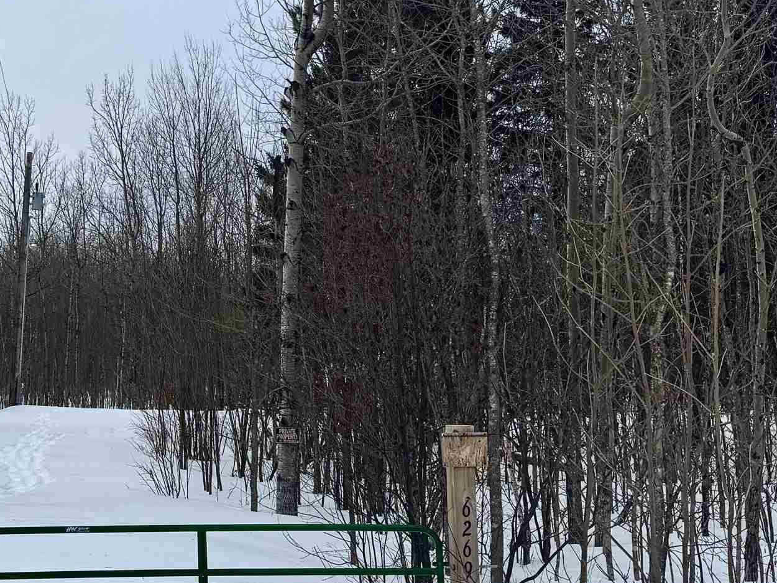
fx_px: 1324
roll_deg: -1.8
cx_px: 75
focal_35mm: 59
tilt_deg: +1.9
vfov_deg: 24.8
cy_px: 253
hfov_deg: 31.2
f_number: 1.78
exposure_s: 1/6410
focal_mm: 6.76
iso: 80
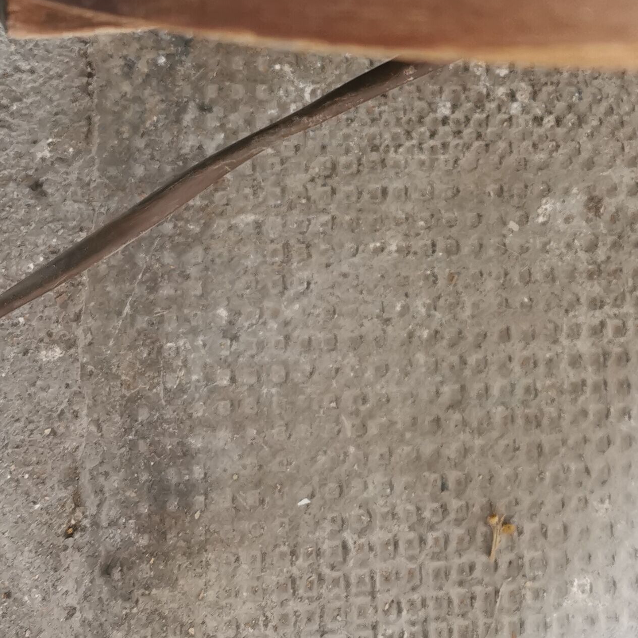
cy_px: 29
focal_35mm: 69
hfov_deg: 24.3
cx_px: 574
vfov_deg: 24.1
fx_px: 1439
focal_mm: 5.56
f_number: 1.6
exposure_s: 1/50
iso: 200
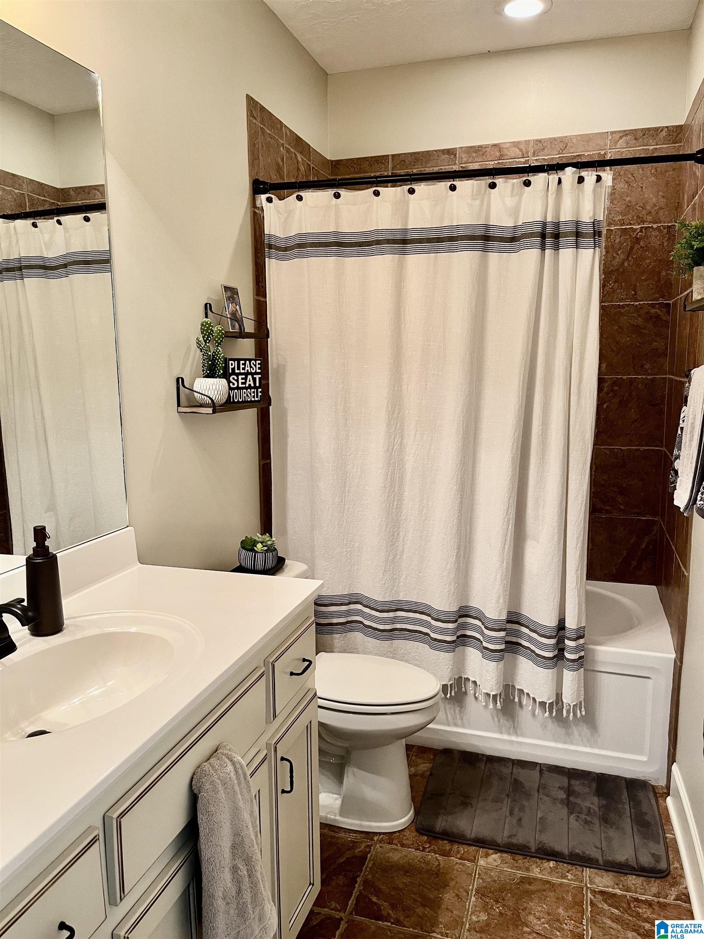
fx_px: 705
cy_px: 470
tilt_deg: -9.8
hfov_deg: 53.1
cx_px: 352
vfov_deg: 67.3
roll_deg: +1.1
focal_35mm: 26
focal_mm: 5.1
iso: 200
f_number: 1.6
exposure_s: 1/60
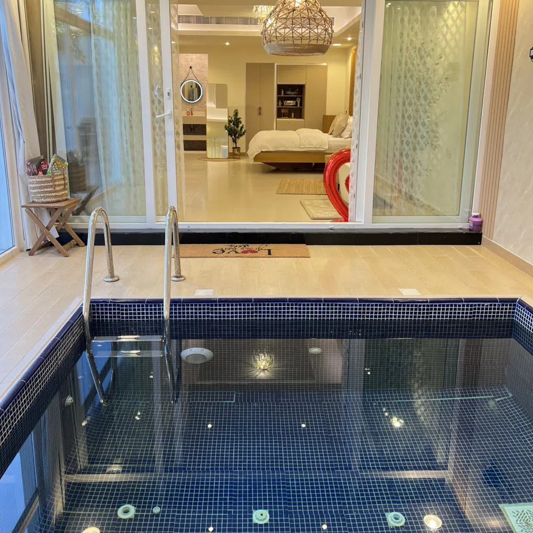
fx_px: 540
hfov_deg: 52.5
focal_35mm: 31
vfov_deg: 52.3
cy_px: 224
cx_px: 264
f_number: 1.5
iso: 64
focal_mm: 5.7
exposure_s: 1/50
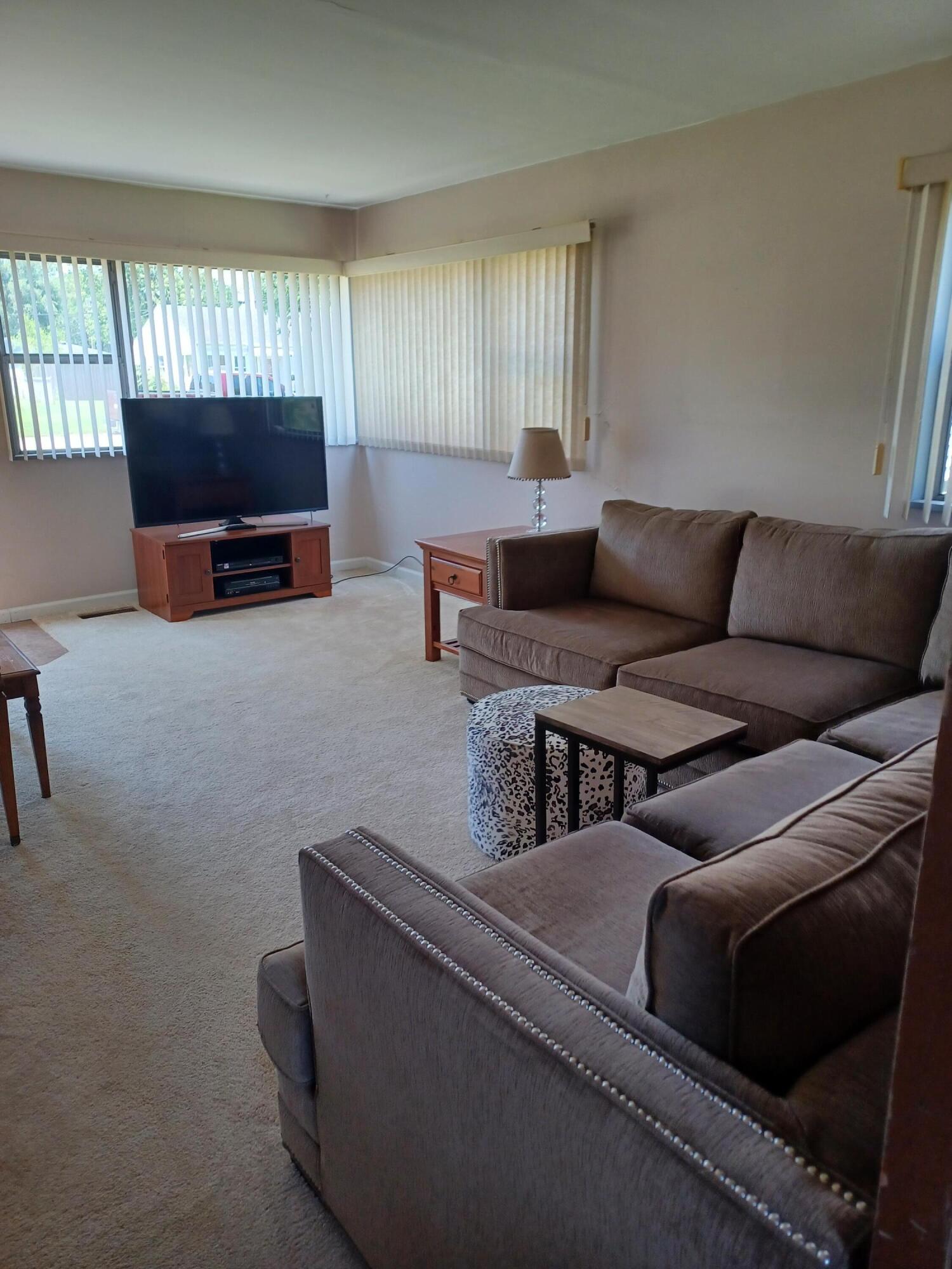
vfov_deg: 69.4
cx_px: 476
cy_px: 634
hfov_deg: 54.9
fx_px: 917
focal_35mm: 25
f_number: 1.8
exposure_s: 1/50
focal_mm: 4.6
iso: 125
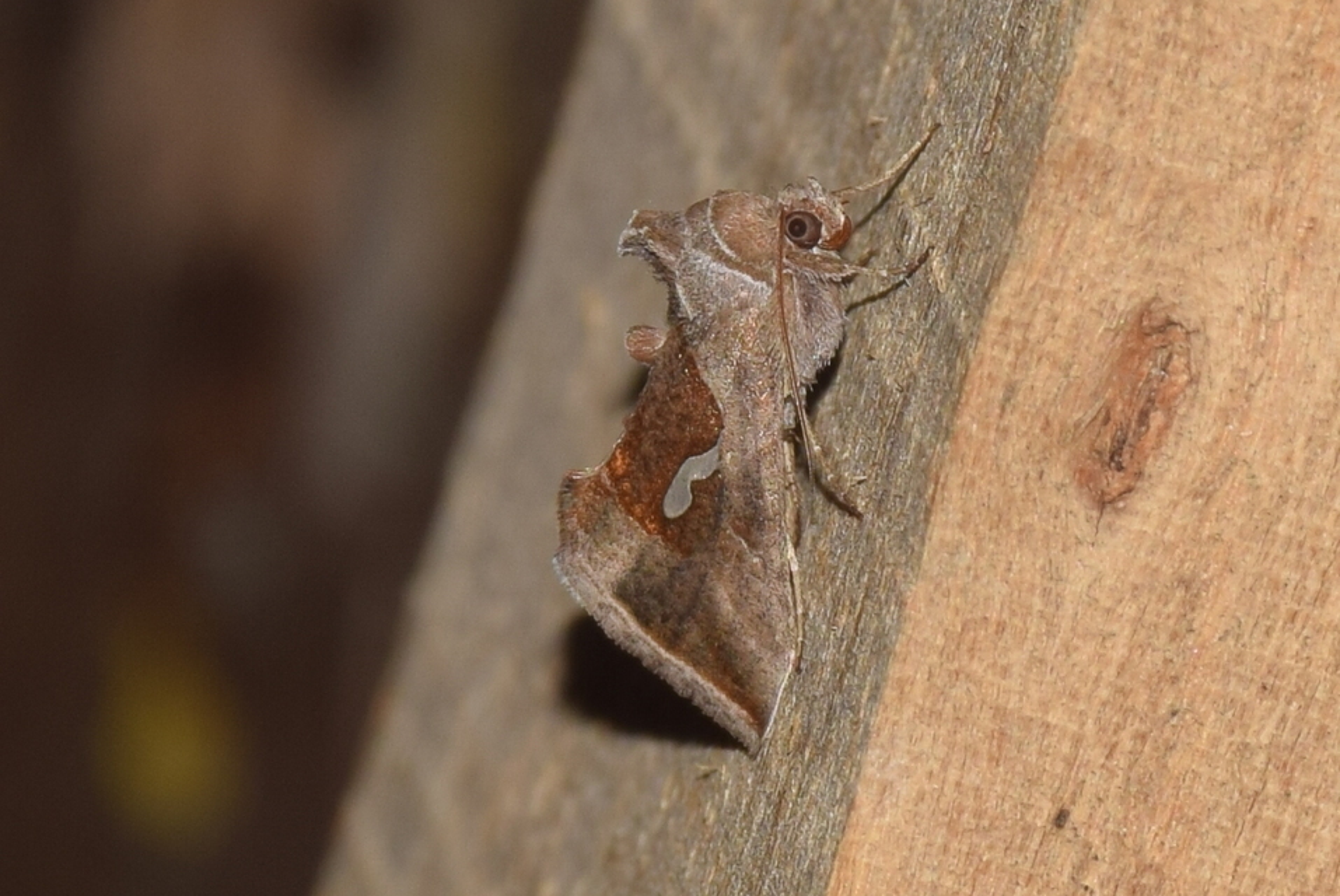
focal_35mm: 210
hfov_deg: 9.8
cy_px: 448
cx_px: 670
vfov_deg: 6.6
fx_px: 7824
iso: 100
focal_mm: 140
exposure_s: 1/160
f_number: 13
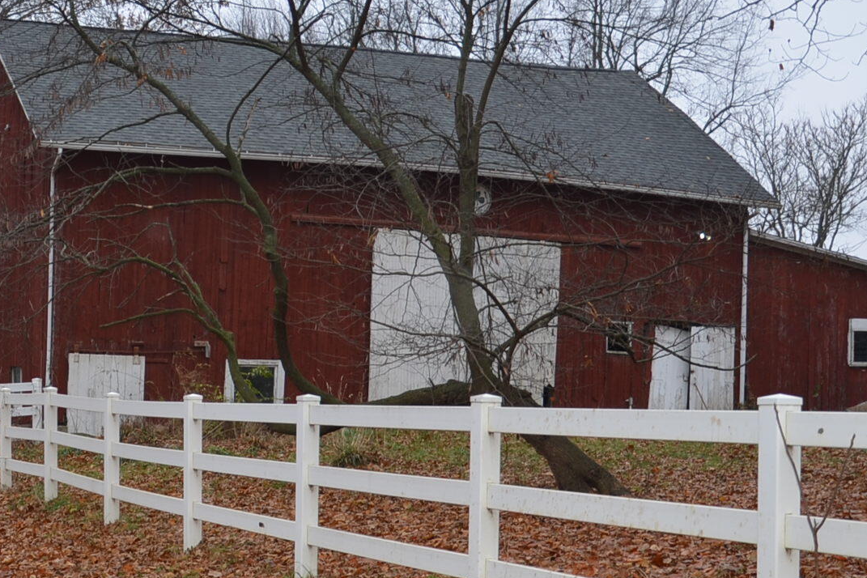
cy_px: 393
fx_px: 1493
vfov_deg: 21.8
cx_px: 160
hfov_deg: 31.5
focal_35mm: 62
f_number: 4
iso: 180
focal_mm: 18
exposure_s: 1/250
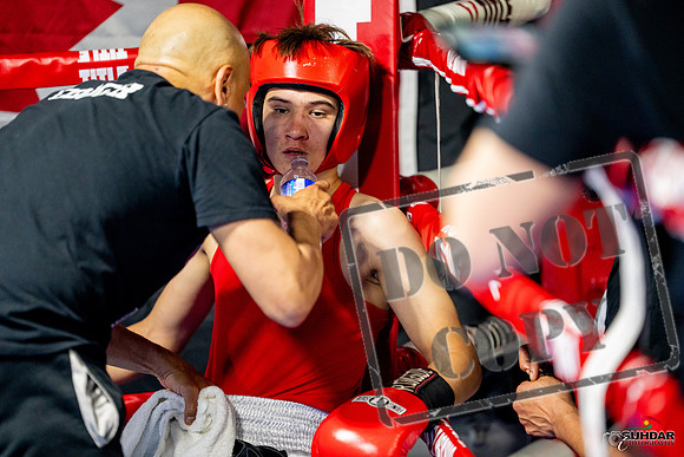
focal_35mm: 150
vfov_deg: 9.2
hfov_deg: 13.7
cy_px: 228
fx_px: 2851
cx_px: 342
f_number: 2
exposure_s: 1/500
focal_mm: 150
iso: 4000
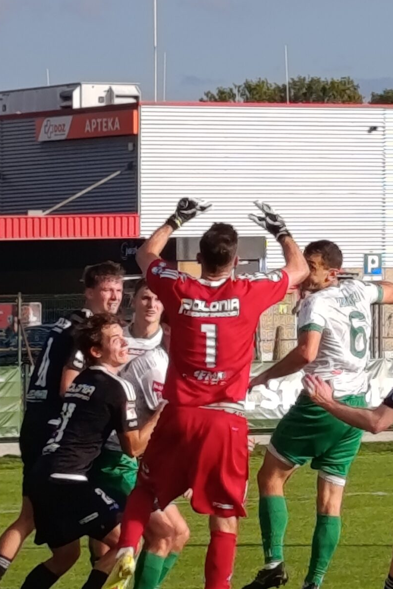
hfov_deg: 6.7
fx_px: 3355
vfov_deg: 10.0
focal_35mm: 205
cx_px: 175
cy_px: 257
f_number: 1.65
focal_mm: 6.11
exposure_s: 1/723
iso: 51
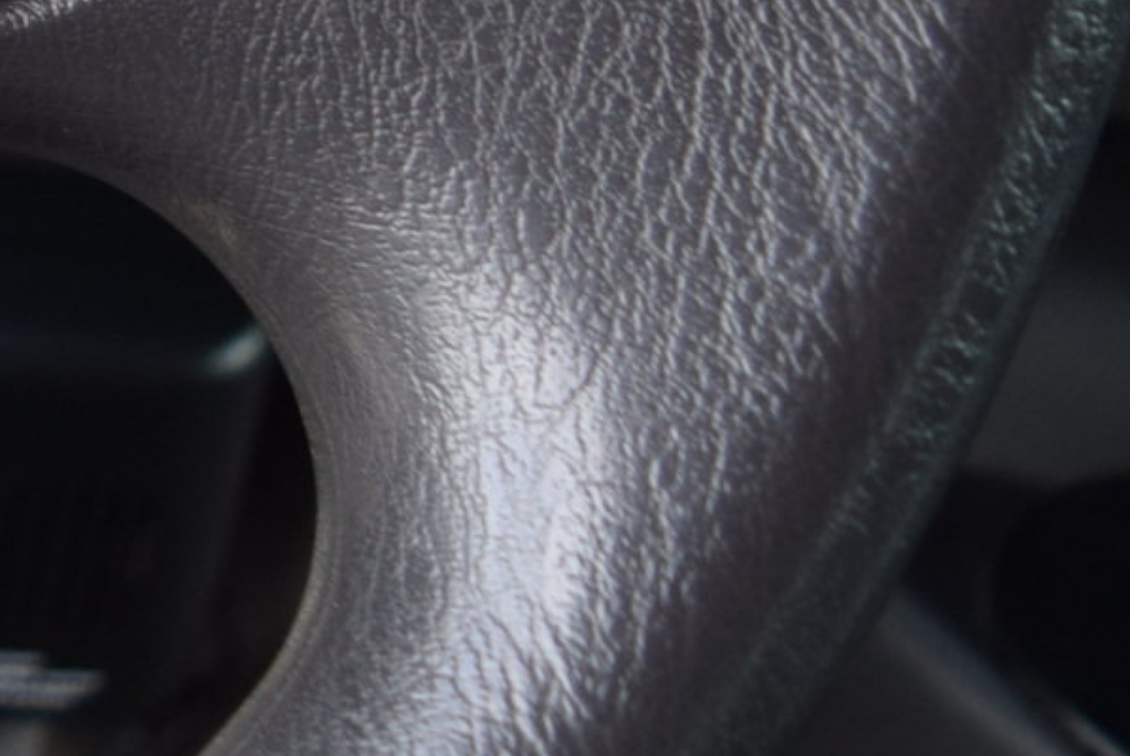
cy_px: -750
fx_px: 4713
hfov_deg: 11.3
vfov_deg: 8.7
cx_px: -1635
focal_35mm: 150
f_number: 4.5
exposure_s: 1/80
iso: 400
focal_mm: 20
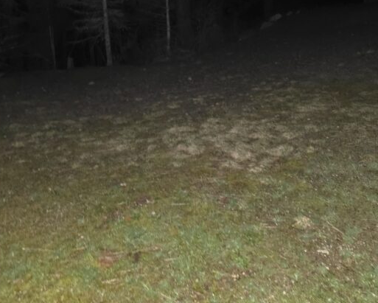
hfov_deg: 51.5
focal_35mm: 35
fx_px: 392
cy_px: 43
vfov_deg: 39.8
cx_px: 198
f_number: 1.7
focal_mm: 6.3
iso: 1600
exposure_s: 1/8
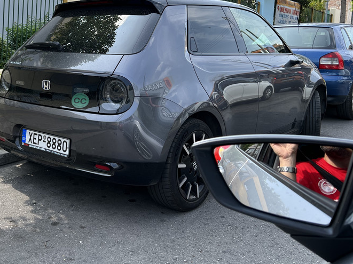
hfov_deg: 43.5
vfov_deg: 33.8
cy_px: 74
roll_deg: -3.8
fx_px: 428
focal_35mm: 42
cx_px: 91
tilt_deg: -4.4
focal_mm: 5.7
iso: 50
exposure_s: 1/840
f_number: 1.5
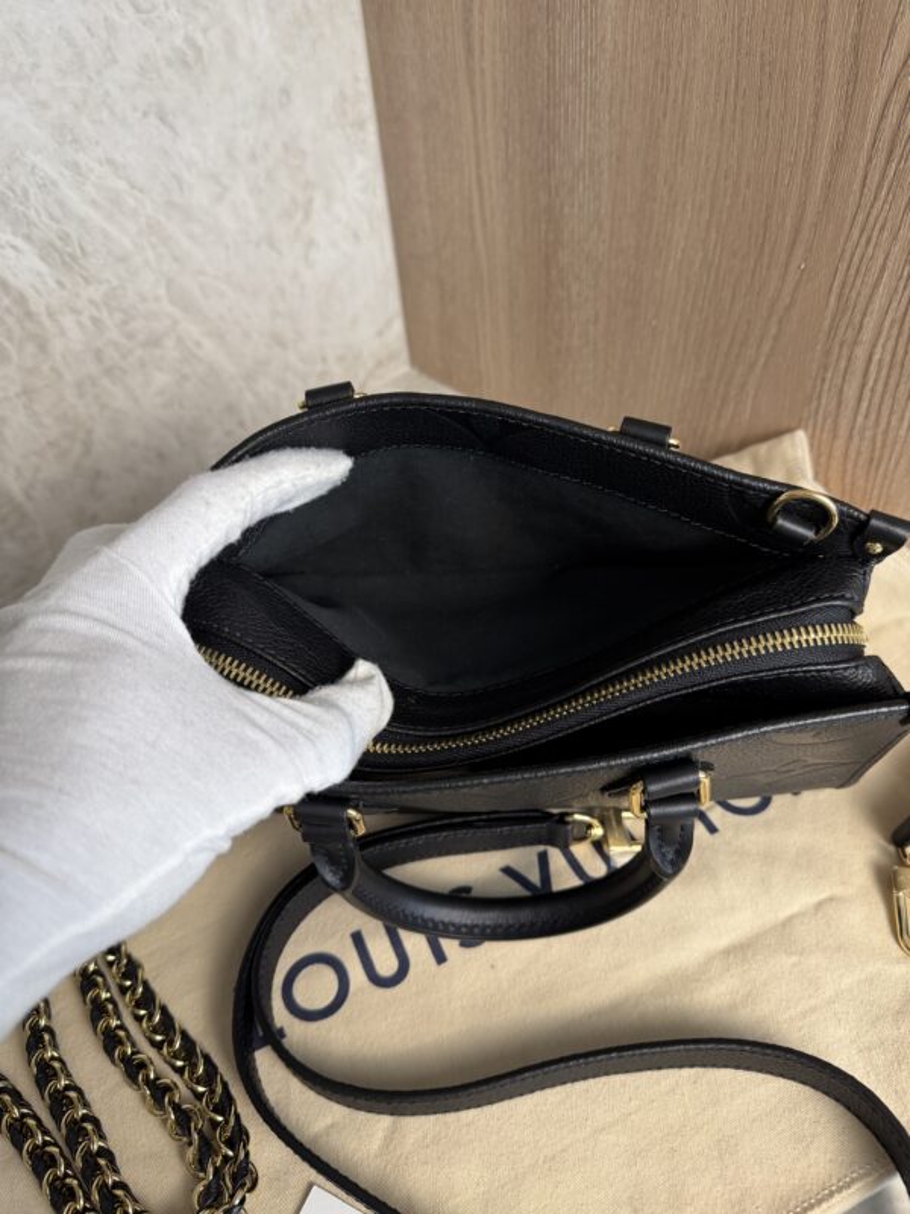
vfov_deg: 71.6
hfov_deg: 56.8
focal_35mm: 24
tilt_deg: -46.2
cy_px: 607
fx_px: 841
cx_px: 455
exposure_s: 1/120
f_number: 1.78
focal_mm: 6.76
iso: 160
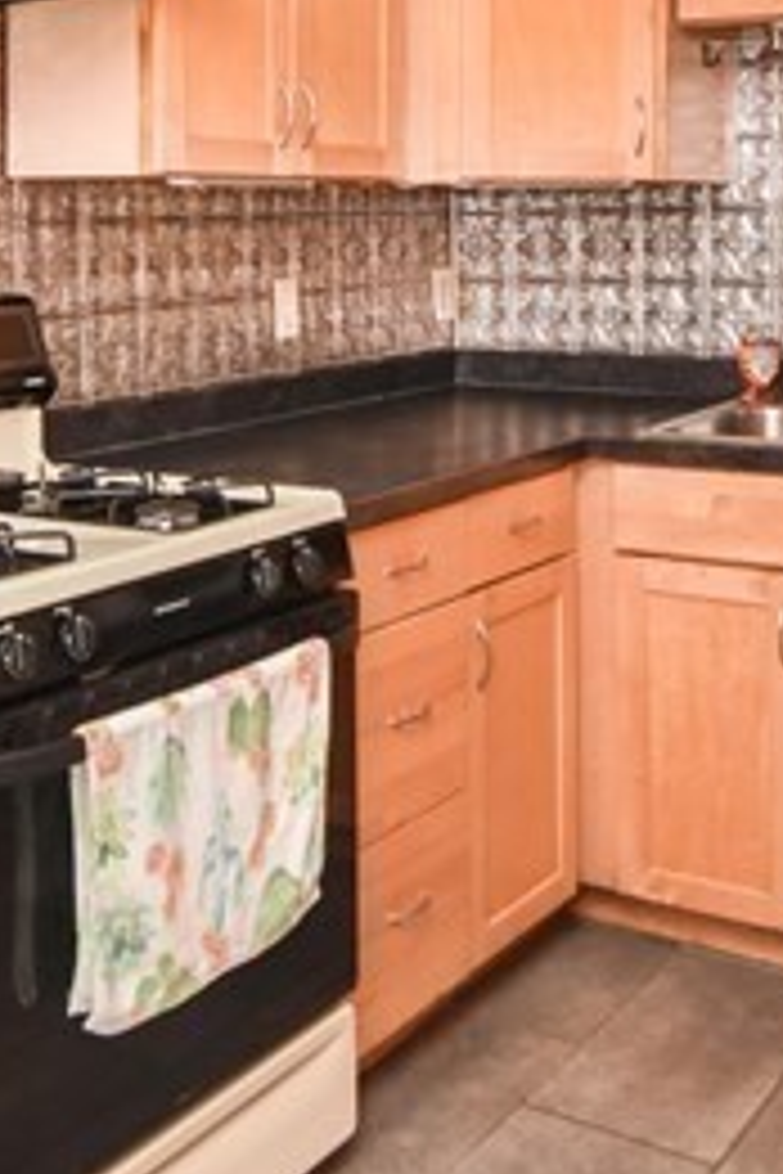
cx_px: 349
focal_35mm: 50
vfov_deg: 38.2
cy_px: 247
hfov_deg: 27.0
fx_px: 1631
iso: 1250
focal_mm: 17
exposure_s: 1/200
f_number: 4.5
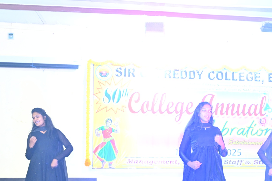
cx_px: 252
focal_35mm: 72
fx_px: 544
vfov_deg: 18.6
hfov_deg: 27.0
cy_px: 167
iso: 1250
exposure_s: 1/80
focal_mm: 36
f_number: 3.2
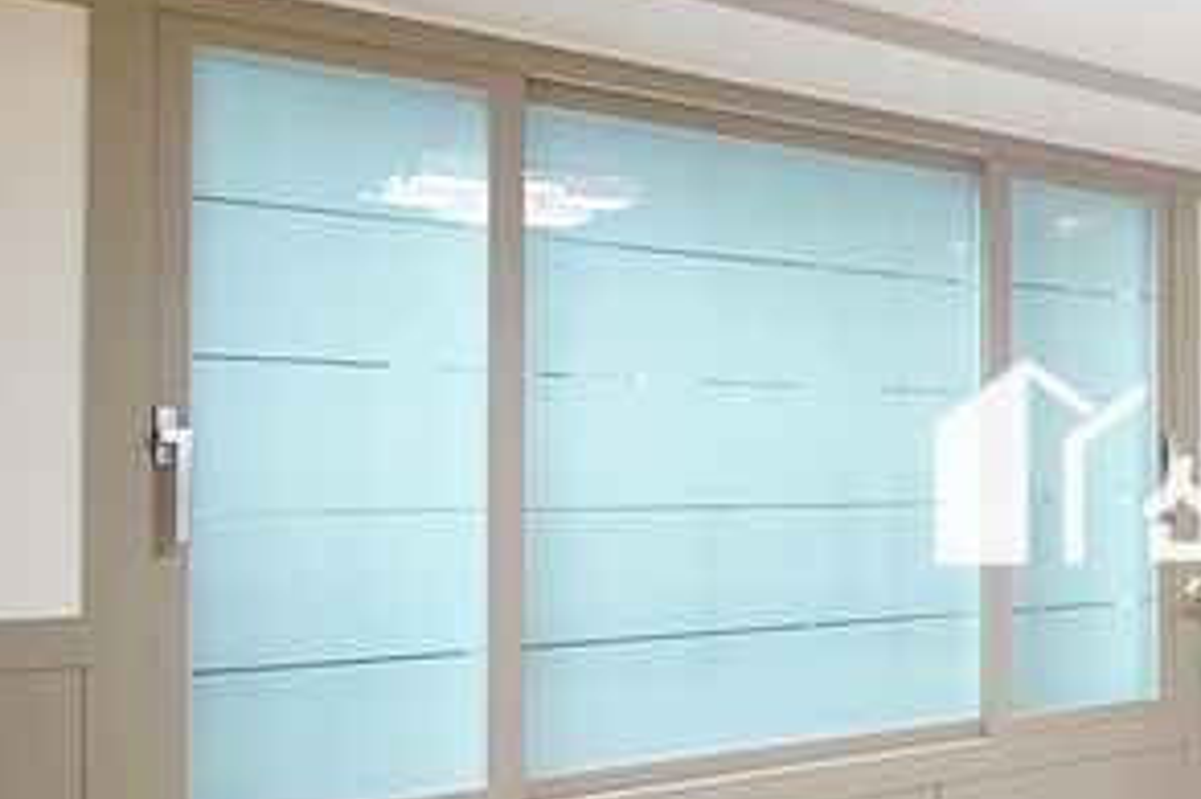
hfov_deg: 36.6
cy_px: 447
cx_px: 1439
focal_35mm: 41
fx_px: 1367
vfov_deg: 32.6
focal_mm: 10
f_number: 7.1
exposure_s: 1/40
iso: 1600
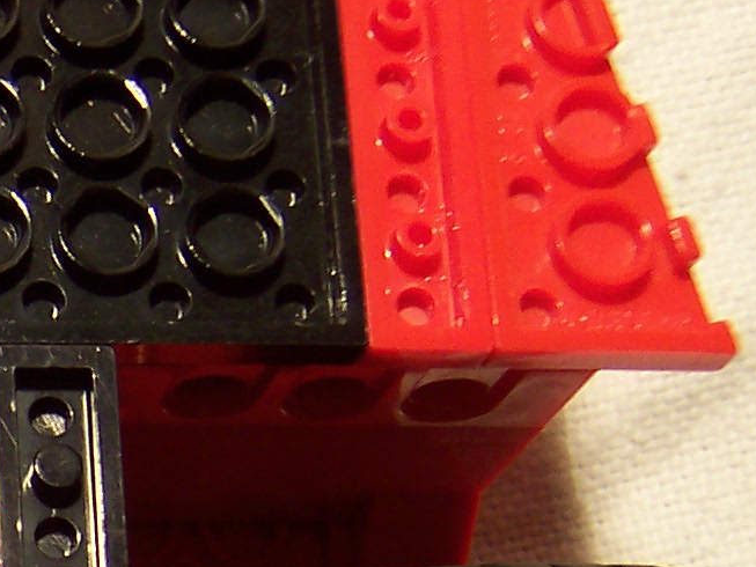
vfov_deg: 12.7
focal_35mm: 112
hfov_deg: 16.1
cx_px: -372
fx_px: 2446
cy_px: 787
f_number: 2.8
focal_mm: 5.6
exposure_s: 1/30
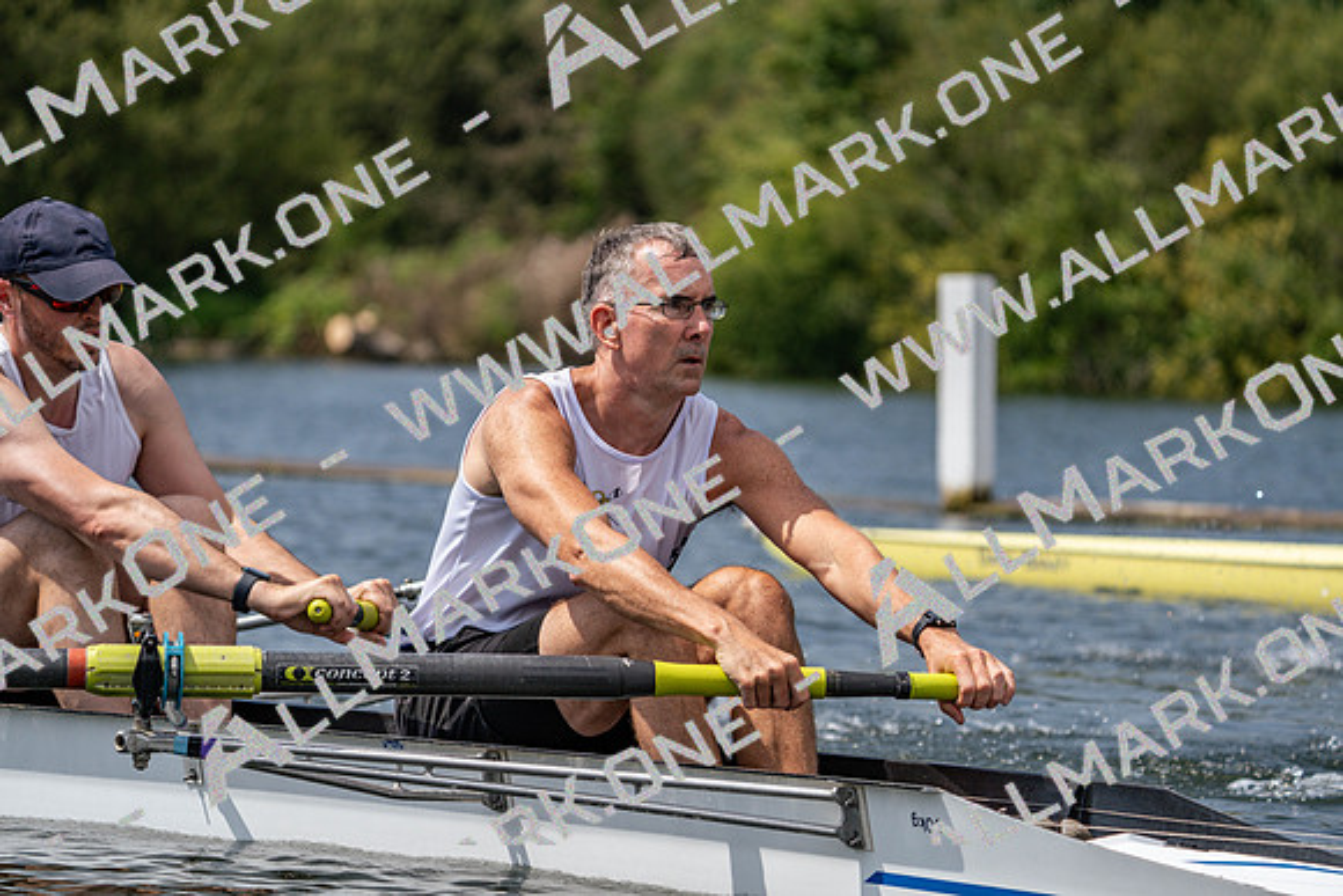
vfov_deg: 6.9
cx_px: 672
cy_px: 448
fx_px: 7463
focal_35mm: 200
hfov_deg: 10.3
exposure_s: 1/1600
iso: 160
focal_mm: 200
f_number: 5.6
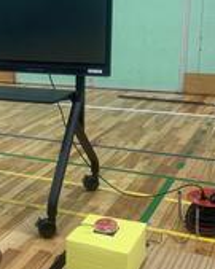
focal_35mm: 60
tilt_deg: -17.2
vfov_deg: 31.5
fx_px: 478
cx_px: 38
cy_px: 137
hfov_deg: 24.9
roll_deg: +0.8
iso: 125
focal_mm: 4.25
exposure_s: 1/60
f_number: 1.8
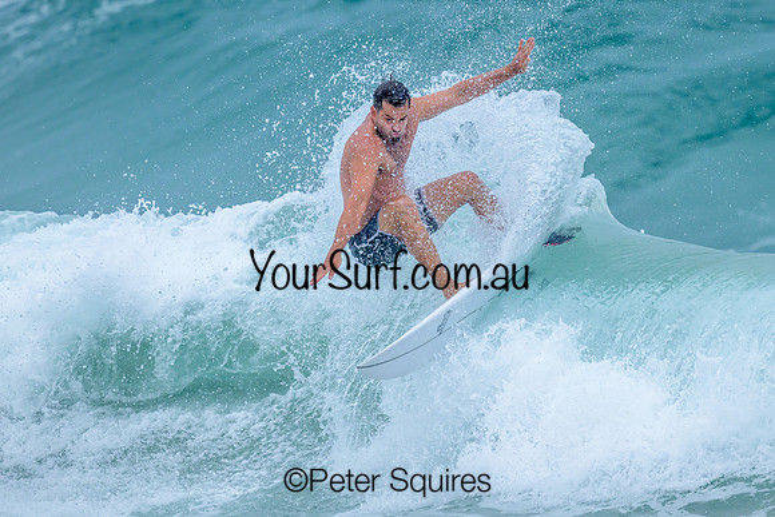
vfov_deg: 1.3
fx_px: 23086
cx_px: 519
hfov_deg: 1.9
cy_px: 218
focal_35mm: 1072
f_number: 6.3
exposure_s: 1/3200
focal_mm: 800
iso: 800
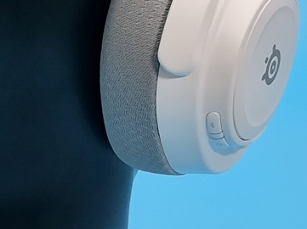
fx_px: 1409
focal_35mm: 159
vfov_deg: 9.2
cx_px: 42
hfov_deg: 12.4
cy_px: -59
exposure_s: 1/100
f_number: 1.65
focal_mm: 6.14
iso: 320
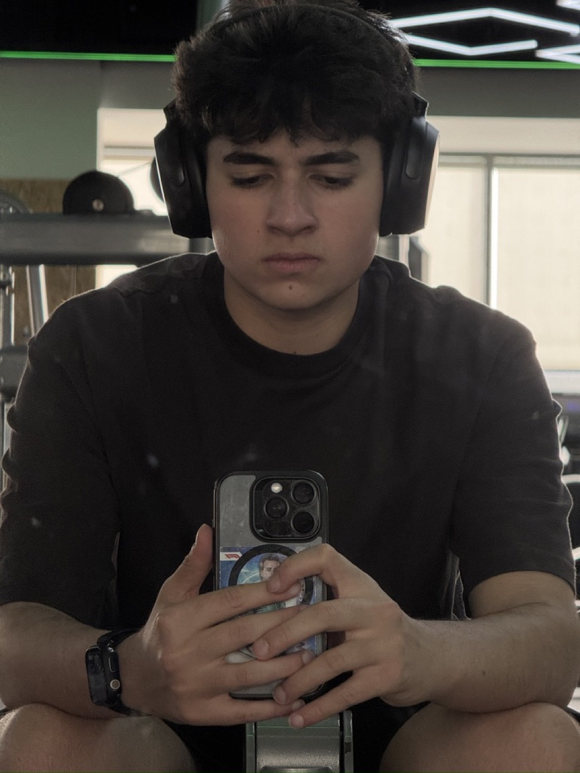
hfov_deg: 12.3
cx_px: 290
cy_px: 386
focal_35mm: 120
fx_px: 2681
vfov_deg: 16.4
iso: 320
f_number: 2.8
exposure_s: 1/60
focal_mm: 15.66
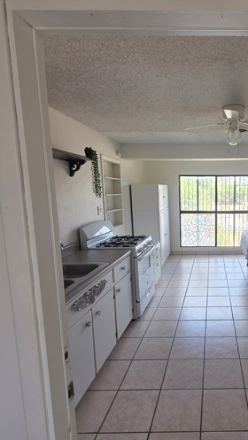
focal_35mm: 19
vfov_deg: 89.5
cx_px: 217
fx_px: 222
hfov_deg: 52.4
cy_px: 220
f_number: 1.9
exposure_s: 1/359
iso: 125
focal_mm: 2.2
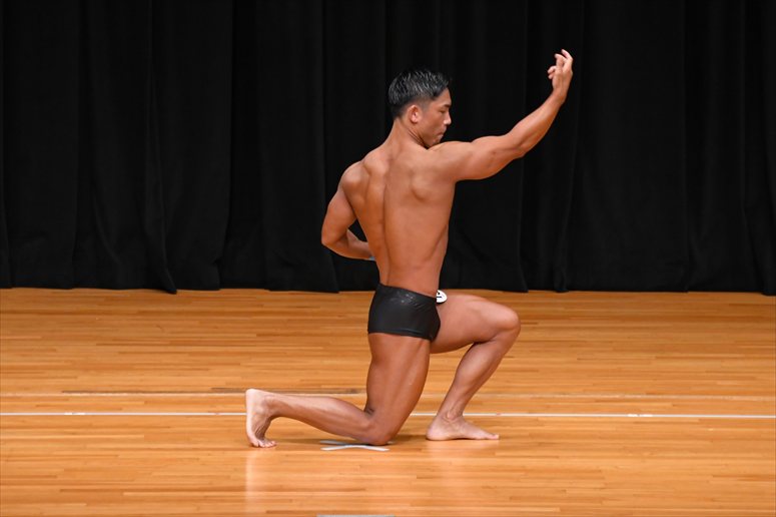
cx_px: 388
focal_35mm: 315
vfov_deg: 4.4
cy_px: 258
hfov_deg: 6.5
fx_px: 6787
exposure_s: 1/400
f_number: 5.6
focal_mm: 210
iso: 3200
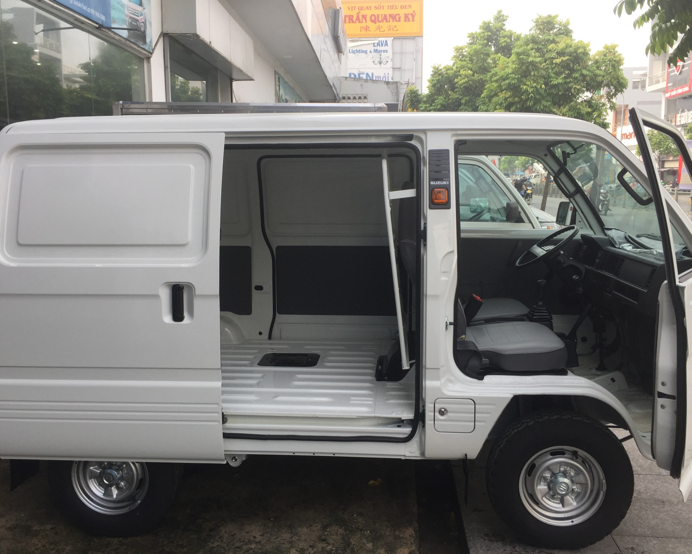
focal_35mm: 31
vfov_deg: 47.1
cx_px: 343
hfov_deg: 57.2
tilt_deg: -8.0
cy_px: 278
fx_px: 635
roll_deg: -0.5
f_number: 2.2
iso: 32
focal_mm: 4.15
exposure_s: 1/408
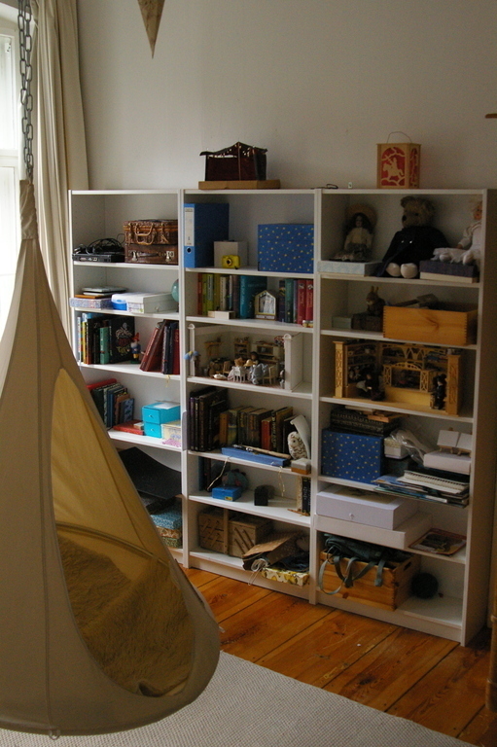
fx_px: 871
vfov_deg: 46.4
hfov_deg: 31.9
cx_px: 248
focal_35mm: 42
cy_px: 374
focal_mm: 28
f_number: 5.6
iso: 1600
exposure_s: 1/90
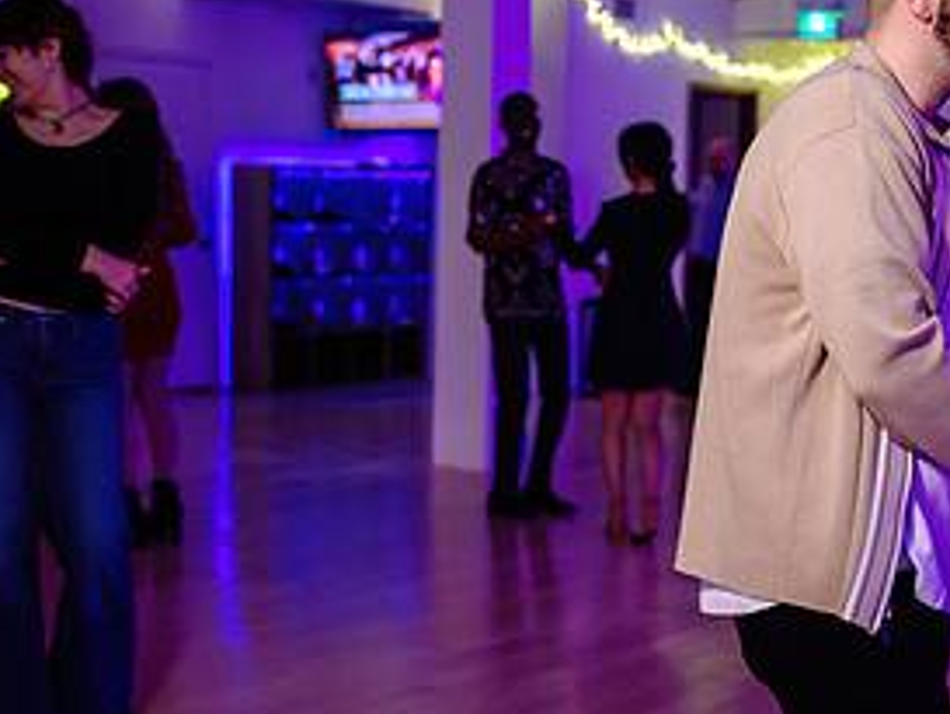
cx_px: 655
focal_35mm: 64
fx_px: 1757
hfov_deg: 30.0
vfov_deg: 22.9
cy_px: 415
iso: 2000
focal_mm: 28
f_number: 2
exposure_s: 1/200
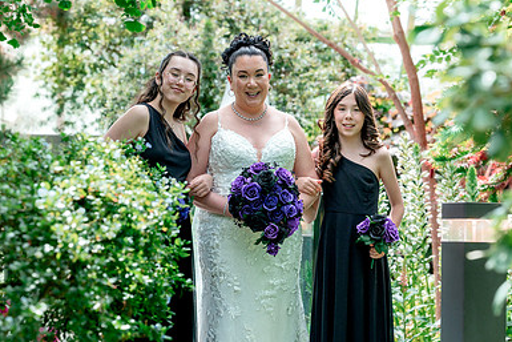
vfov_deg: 12.1
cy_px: 163
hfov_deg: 18.1
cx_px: 275
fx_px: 1608
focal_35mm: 113
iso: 320
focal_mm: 75
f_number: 3.5
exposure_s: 1/400
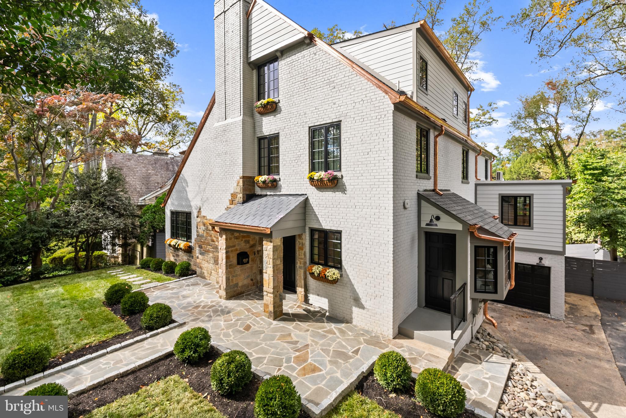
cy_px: 209
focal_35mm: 16
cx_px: 313
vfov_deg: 73.8
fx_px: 278
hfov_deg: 96.7
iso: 160
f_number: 7.1
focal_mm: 16
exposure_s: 1/125
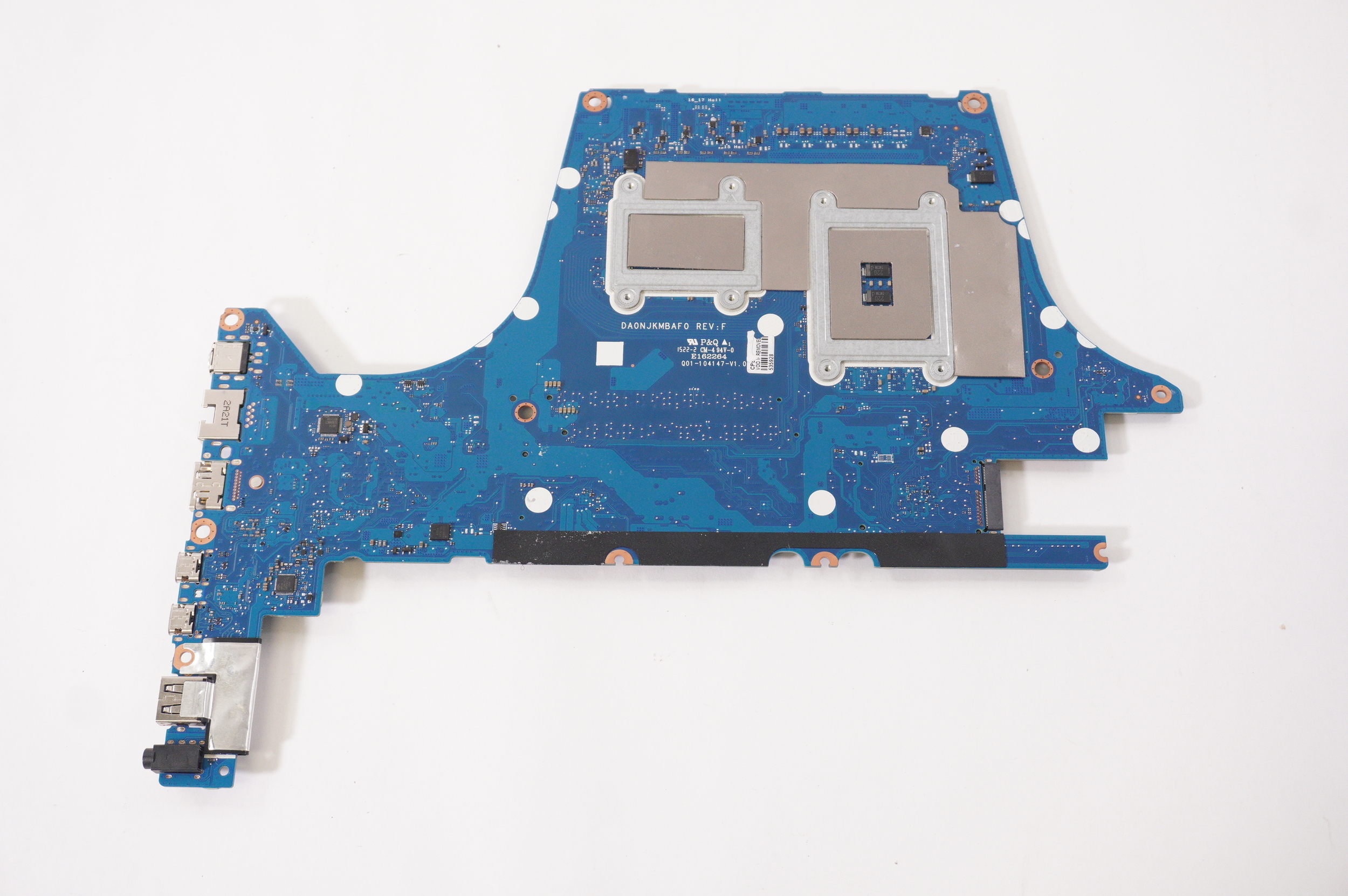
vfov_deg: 33.0
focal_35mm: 40
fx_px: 1515
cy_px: 448
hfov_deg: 48.0
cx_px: 674
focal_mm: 27
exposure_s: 1/100
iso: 1000
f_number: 5.6
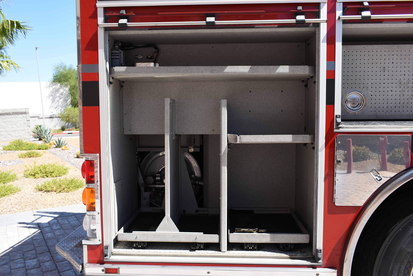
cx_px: 206
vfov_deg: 47.9
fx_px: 310
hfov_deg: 67.4
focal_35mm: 27
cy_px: 138
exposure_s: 1/160
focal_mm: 18
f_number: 7.1
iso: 100
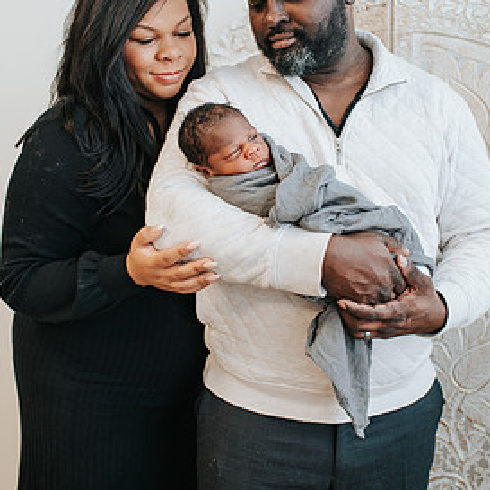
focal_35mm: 49
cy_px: 172
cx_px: 252
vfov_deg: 34.4
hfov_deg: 34.7
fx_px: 785
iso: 800
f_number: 3.2
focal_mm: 35
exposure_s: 1/250
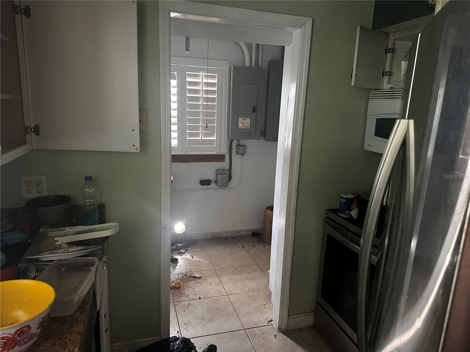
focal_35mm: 24
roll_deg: -2.2
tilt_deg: -11.3
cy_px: 176
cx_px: 235
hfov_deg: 71.6
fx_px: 326
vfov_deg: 56.8
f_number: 1.78
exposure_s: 1/35
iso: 1000
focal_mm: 6.86
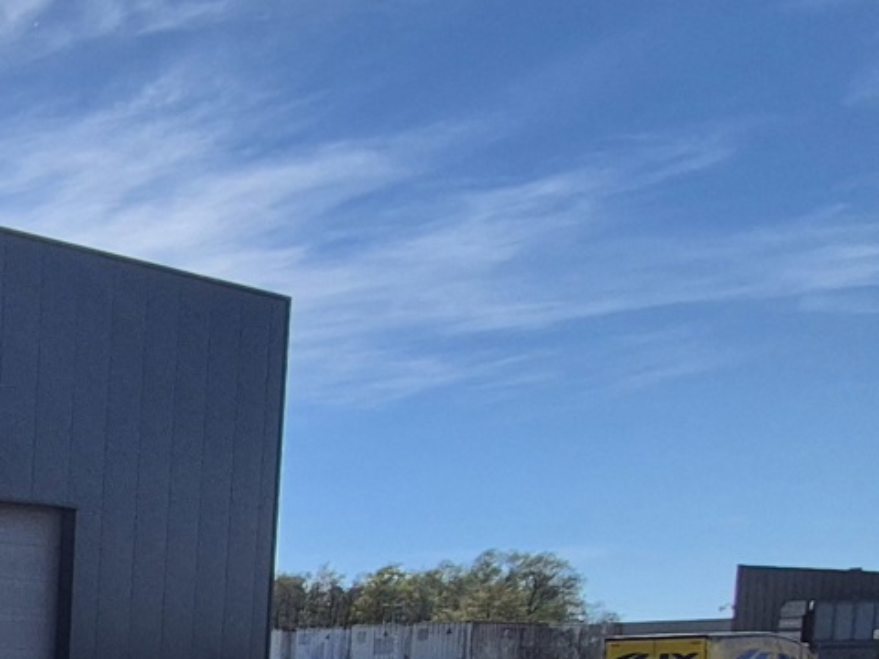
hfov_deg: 21.4
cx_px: -747
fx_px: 1320
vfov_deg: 24.8
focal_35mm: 52
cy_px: 829
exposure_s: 1/3560
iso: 50
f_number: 2.2
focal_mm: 2.2
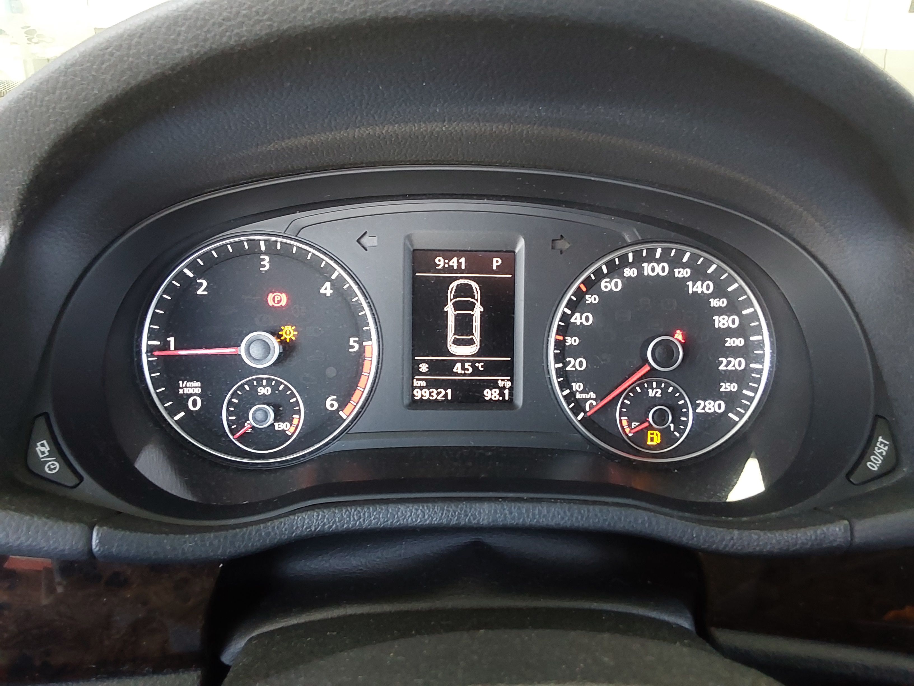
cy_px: 343
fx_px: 739
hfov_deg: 63.4
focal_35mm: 28
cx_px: 457
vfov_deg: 49.7
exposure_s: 1/40
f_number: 1.9
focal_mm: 2.91
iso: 250
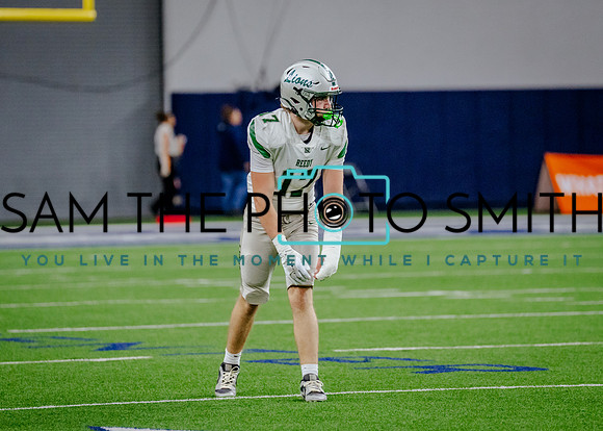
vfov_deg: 4.5
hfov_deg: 6.3
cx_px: 314
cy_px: 169
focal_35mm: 318
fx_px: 5445
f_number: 2.8
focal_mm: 200
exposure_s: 1/1250
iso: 3200
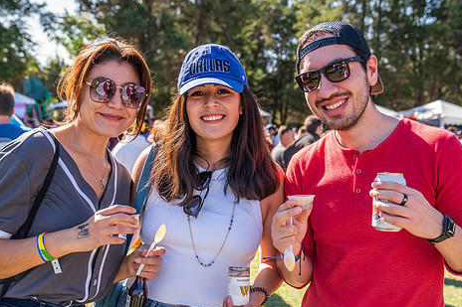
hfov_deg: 38.9
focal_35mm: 51
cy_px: 189
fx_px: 654
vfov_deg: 26.4
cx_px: 230
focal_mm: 40
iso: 160
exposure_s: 1/320
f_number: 4
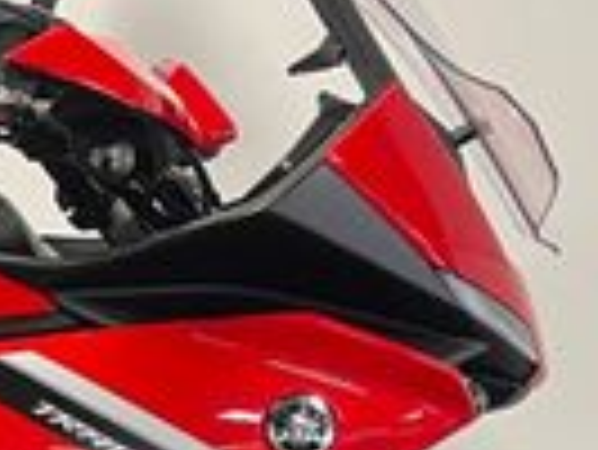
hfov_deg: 14.5
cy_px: 486
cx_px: -333
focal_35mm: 125
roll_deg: +0.7
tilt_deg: -13.4
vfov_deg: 11.7
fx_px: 2161
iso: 100
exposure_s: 1/50
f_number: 1.6
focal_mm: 5.1
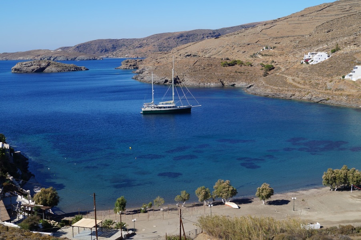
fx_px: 451
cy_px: 120
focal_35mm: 45
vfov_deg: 29.8
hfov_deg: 43.6
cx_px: 180
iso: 100
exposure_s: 1/160
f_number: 11
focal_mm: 30
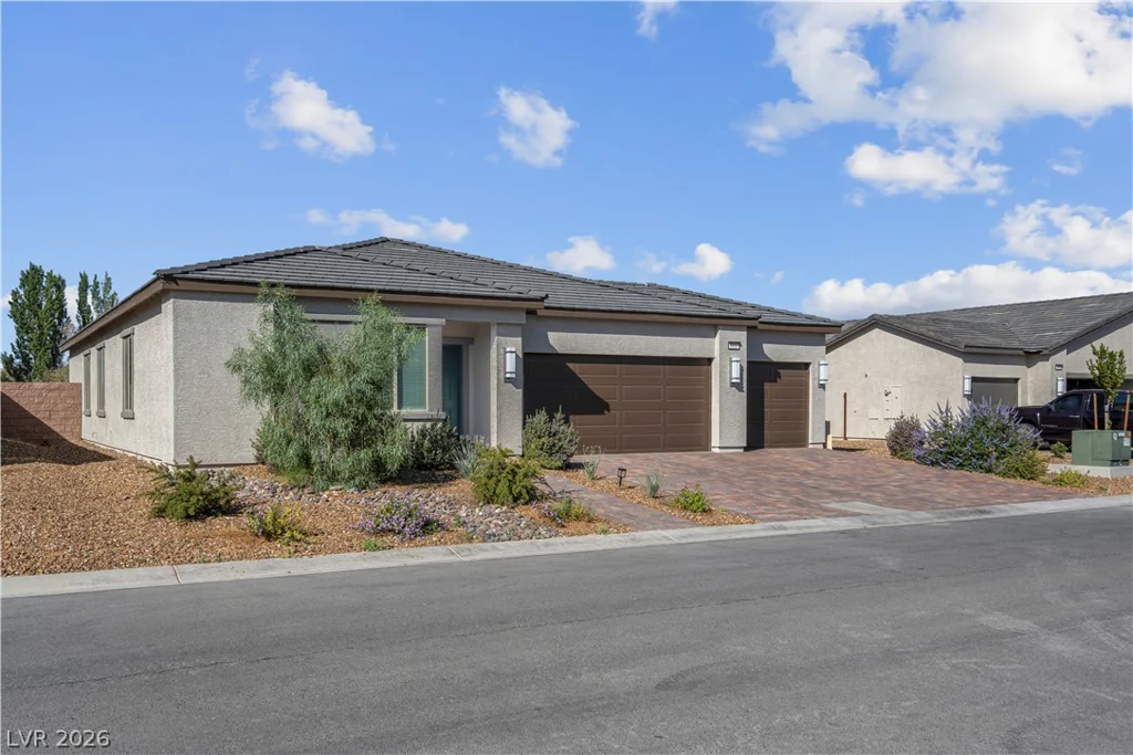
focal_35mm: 32
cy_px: 378
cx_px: 566
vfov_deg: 41.1
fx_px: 1007
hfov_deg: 58.7
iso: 100
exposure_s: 1/320
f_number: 9
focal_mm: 32
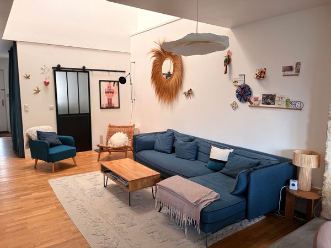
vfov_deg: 53.1
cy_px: 124
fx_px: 249
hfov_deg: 67.3
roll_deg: -0.1
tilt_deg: -7.3
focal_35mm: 26
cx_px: 166
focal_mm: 5.96
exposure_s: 1/50
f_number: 1.6
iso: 160
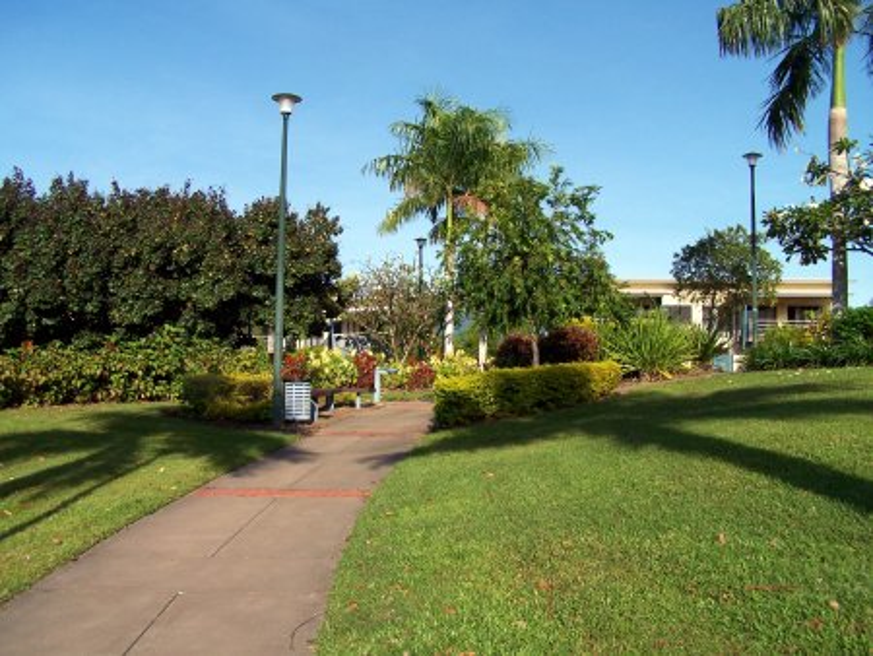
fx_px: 959
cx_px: 436
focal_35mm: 38
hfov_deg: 49.0
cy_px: 328
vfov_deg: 37.8
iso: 80
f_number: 4
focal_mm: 6.3
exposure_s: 1/750
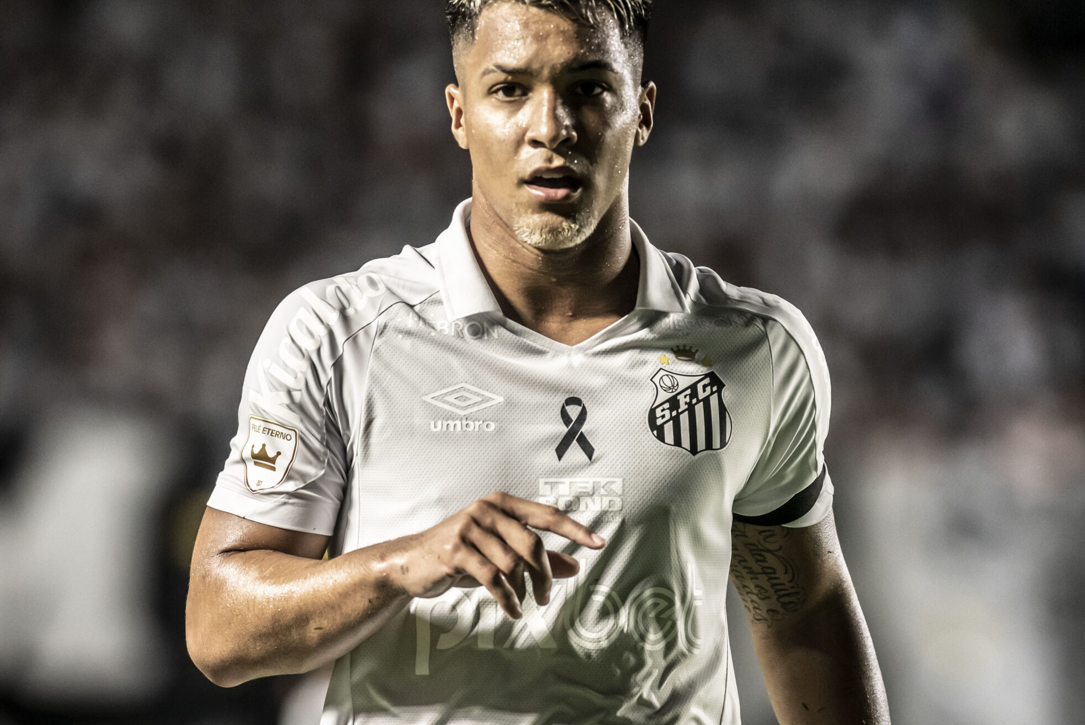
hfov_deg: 5.3
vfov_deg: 3.5
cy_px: 367
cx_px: 567
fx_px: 11819
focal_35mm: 392
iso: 3200
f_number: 5
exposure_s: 1/1250
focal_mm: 300
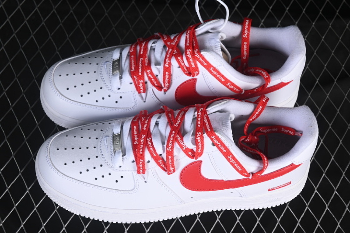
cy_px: 116
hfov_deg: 27.0
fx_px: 729
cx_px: 175
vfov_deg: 18.2
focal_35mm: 75
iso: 160
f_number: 7.1
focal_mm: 50
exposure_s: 1/100
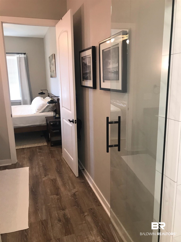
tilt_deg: -11.6
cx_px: 90
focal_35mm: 28
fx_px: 195
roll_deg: +1.0
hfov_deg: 49.7
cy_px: 121
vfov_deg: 63.5
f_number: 1.8
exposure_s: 1/20
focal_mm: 3.99
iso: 40
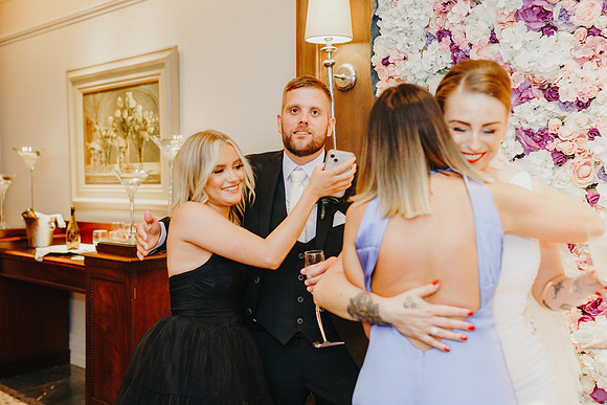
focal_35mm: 39
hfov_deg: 49.6
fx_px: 657
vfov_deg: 34.3
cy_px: 199
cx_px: 280
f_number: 2.2
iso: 640
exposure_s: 1/200
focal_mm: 35
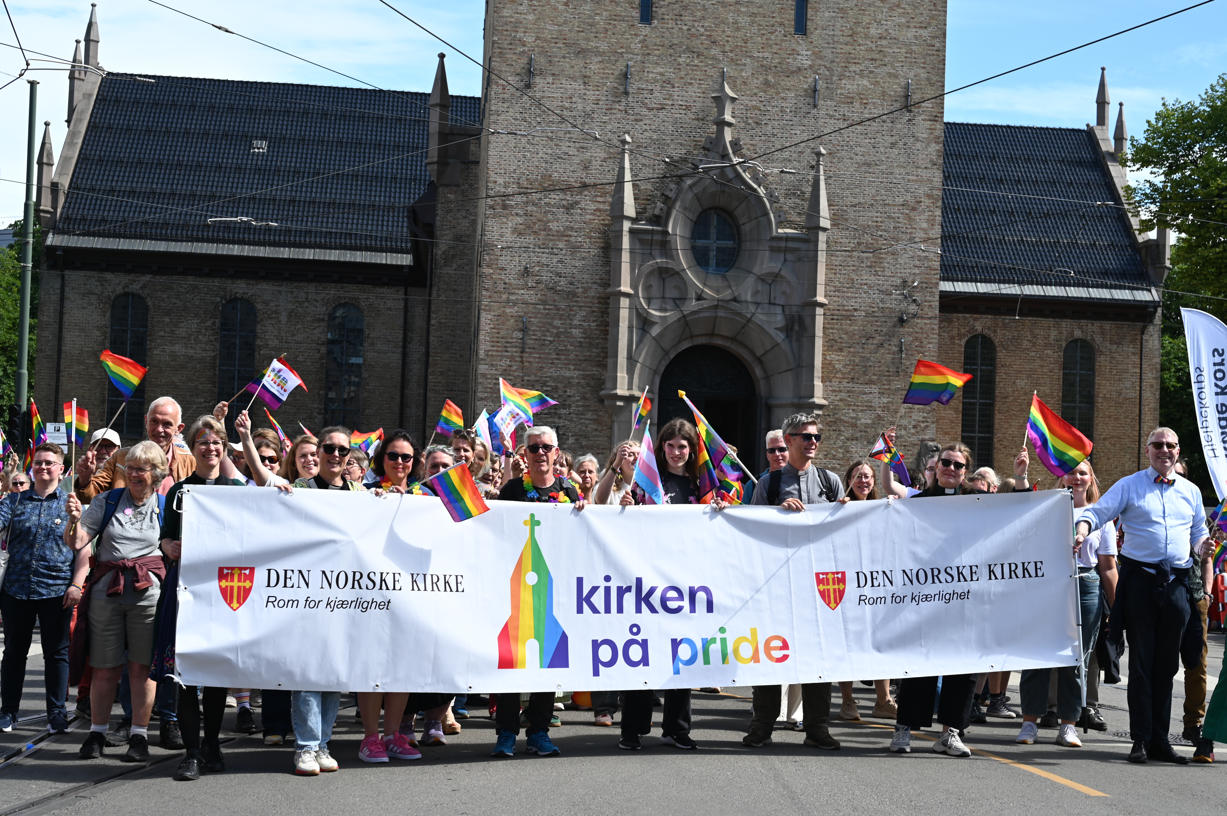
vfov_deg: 27.0
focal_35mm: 50
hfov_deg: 39.6
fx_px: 1703
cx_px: 614
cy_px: 408
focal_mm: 50
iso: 100
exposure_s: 1/320
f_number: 6.3
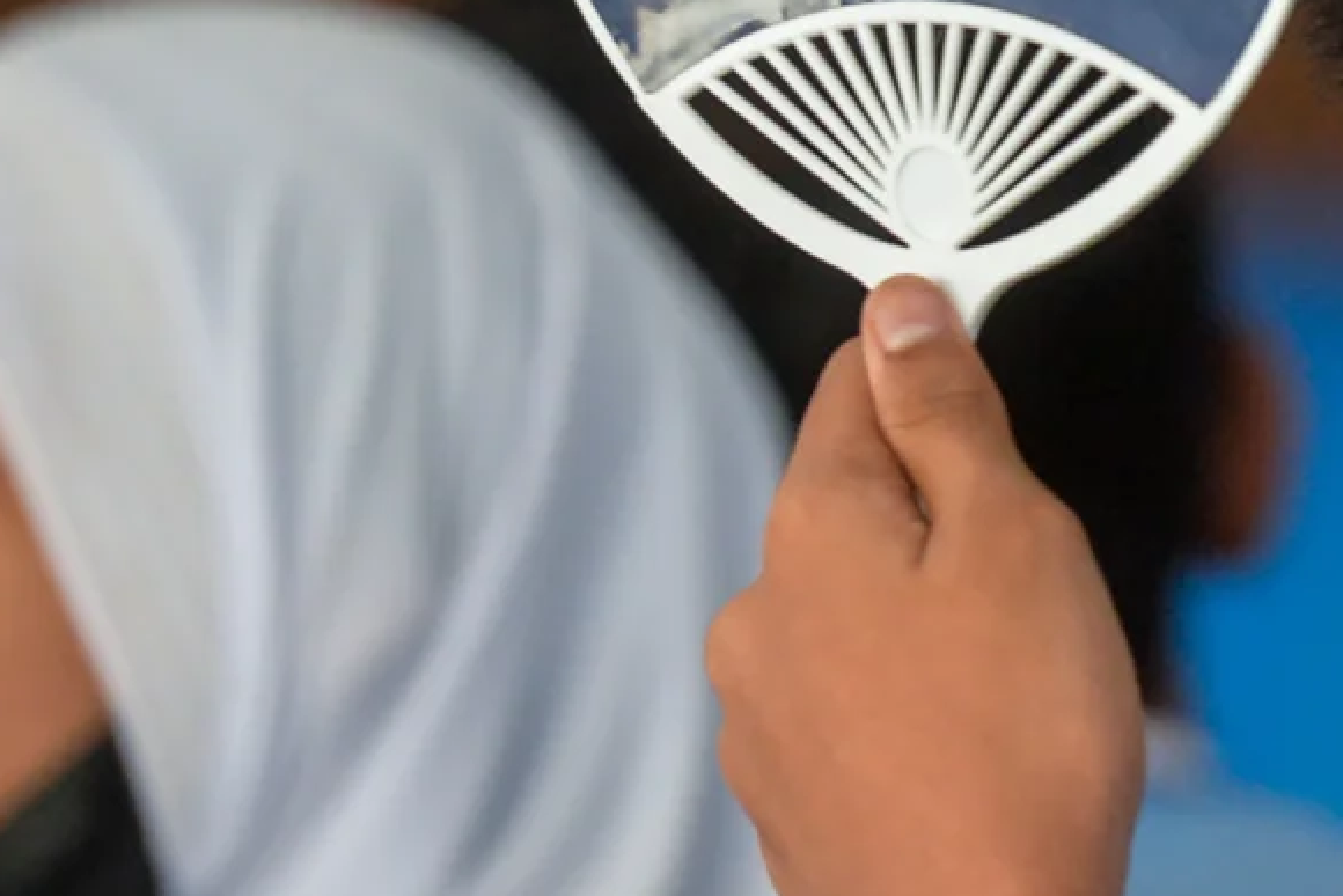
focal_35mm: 529
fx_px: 19738
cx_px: 1248
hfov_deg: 3.9
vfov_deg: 2.6
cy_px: 382
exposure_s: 1/250
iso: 2000
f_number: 2.8
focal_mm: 200
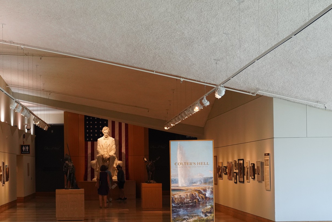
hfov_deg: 22.4
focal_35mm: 90
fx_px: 830
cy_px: 158
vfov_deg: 15.1
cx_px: 91
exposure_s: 1/100
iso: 2500
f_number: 10
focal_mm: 55
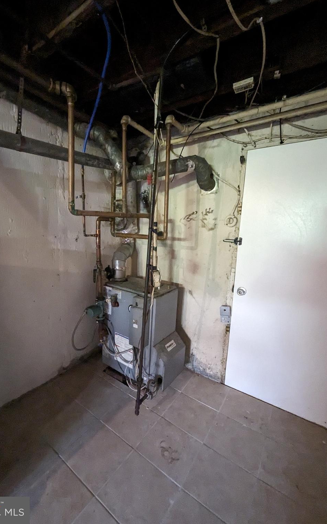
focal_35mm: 14
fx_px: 200
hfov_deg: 78.3
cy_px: 259
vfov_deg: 105.3
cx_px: 143
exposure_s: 1/24
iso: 2804
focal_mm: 1.95
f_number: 2.2
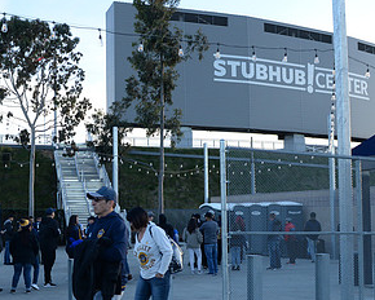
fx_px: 499
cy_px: 192
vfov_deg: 33.2
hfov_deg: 40.2
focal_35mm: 45
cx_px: 103
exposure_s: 1/250
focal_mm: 24
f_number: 8
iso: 800
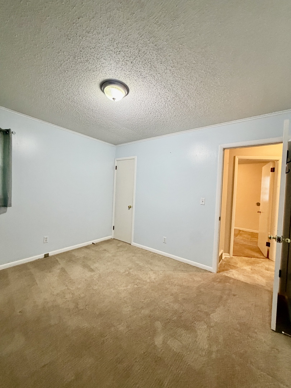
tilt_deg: -1.0
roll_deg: -2.9
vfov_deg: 102.1
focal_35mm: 14
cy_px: 194
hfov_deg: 85.7
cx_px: 146
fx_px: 157
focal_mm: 2.22
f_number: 2.2
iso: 500
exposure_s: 1/60
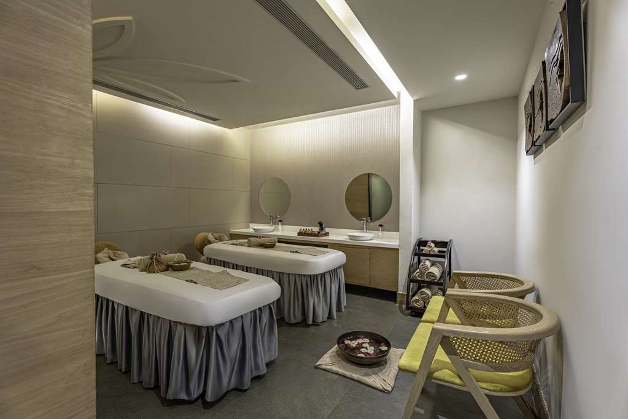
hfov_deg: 96.7
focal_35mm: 16
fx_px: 279
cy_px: 210
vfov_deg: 73.7
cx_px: 314
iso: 160
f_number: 8
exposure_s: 1/20
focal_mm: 16
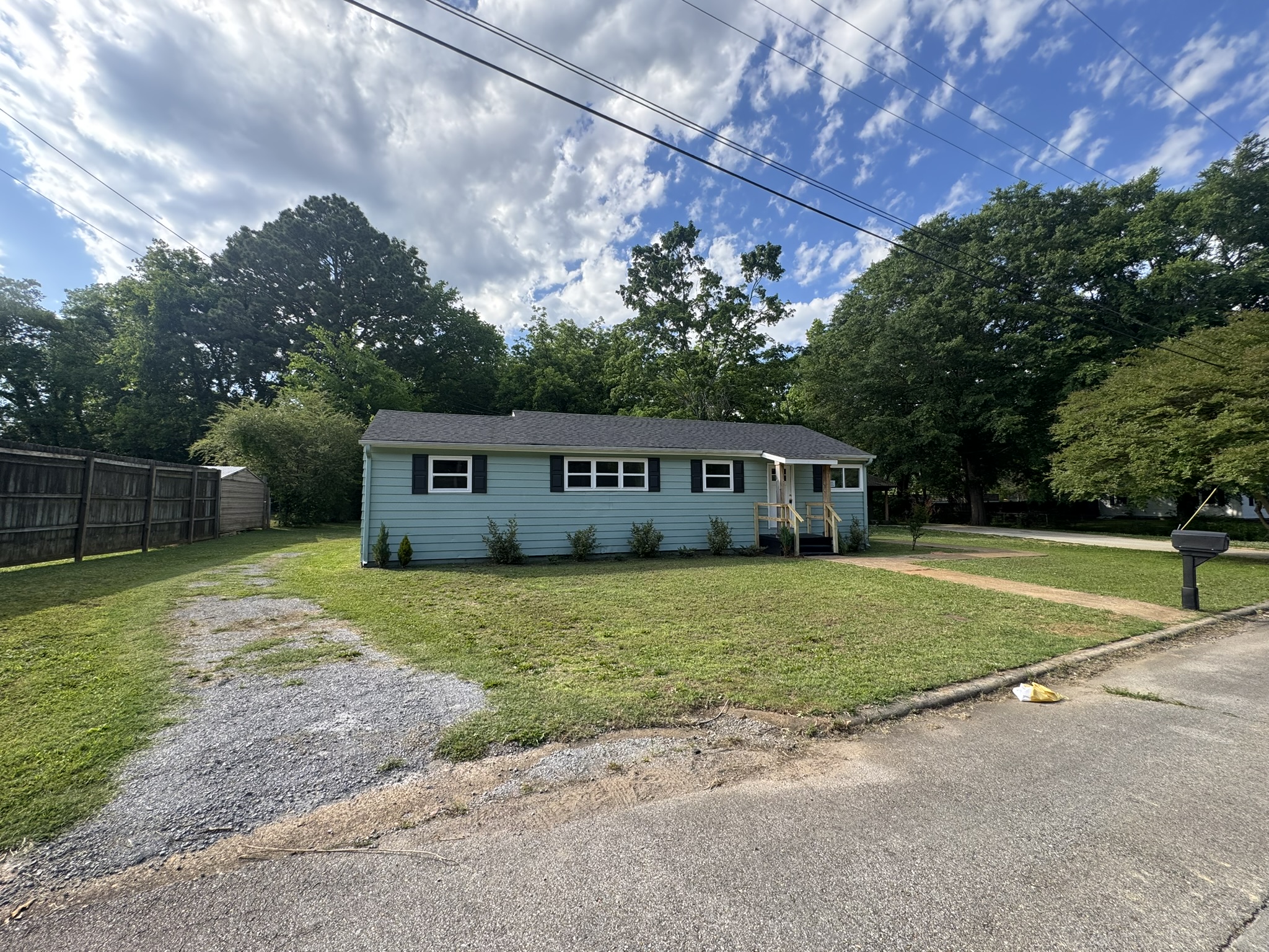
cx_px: 634
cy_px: 476
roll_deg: +0.3
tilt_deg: +2.7
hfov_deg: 102.1
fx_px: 513
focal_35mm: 14
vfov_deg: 85.7
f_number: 2.2
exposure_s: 1/428
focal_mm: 2.22
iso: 40
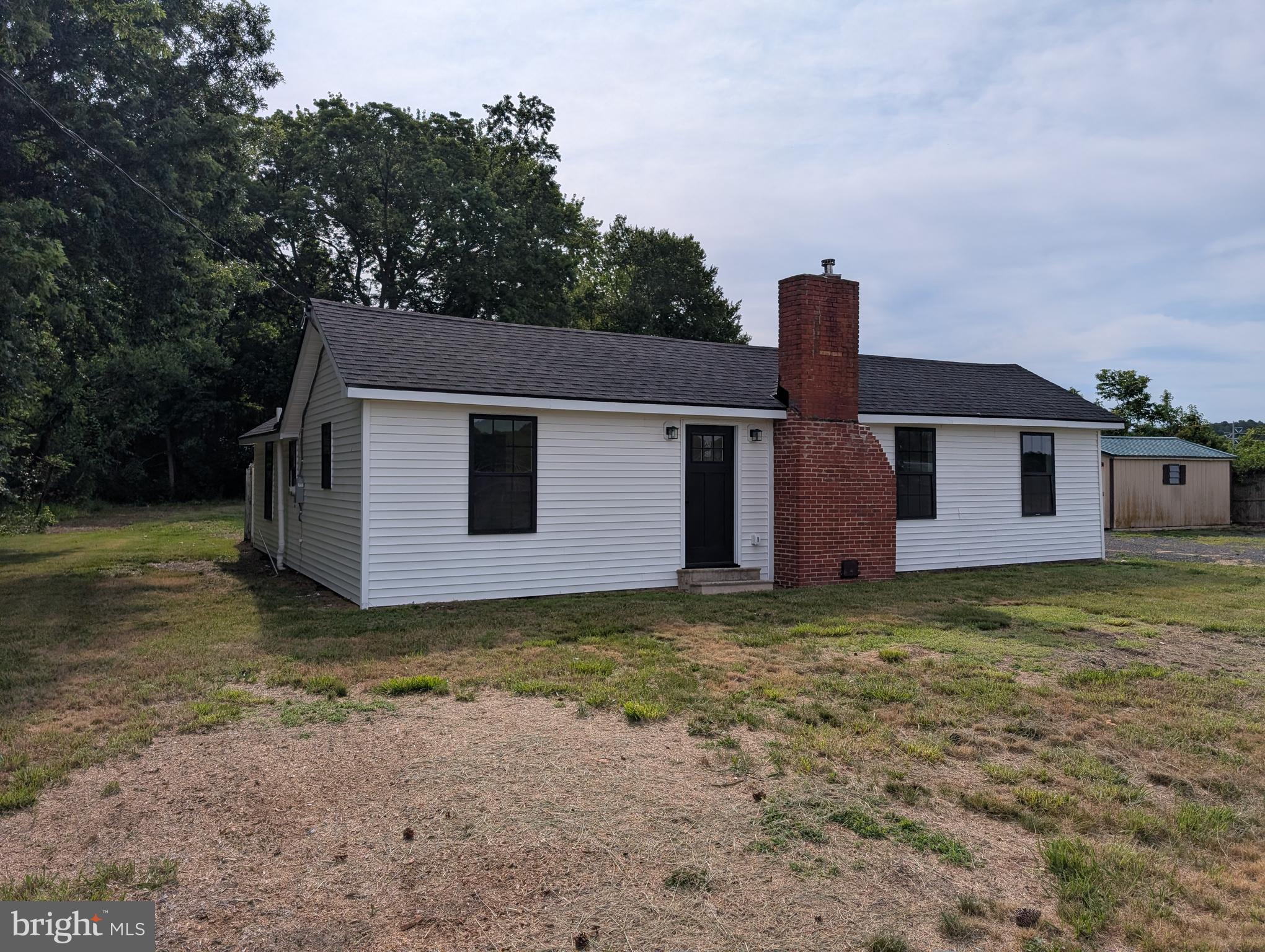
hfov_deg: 71.5
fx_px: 878
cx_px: 632
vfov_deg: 56.9
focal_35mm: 24
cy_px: 476
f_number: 1.68
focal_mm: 6.9
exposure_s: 1/2786
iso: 22
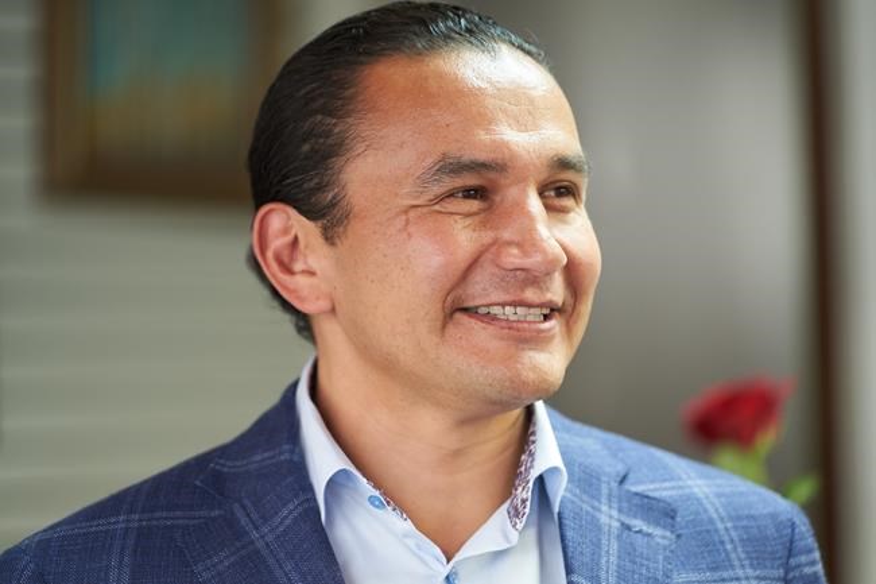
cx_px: 438
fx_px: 3649
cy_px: 292
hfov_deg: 13.7
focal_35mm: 150
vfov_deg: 9.1
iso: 1600
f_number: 2.8
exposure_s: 1/250
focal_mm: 150
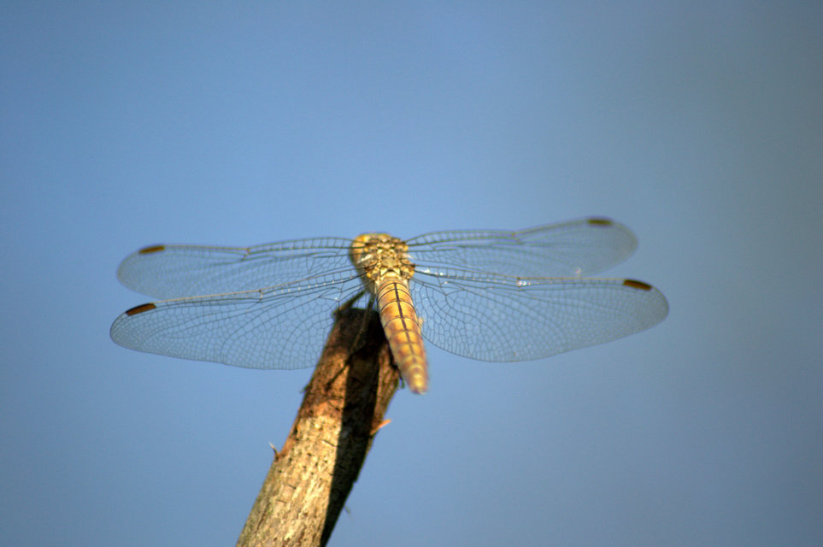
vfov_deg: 3.8
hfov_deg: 5.7
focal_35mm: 360
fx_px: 8221
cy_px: 274
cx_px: 412
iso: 400
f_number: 5.6
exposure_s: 1/2000
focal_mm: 240
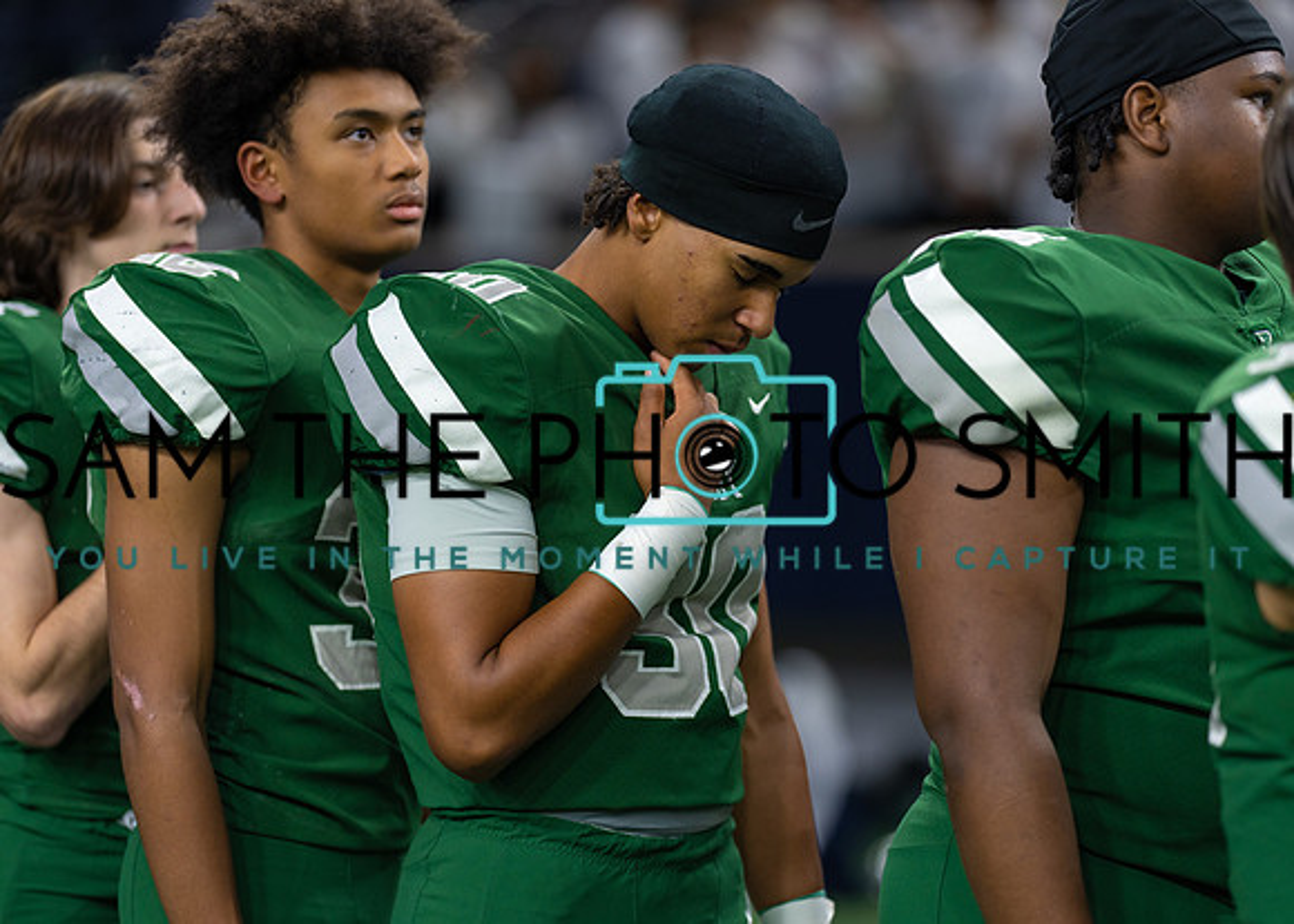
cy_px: 462
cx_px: 647
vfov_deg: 10.2
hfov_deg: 14.2
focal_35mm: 141
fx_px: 5197
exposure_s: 1/400
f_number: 1.8
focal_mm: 135
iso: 500
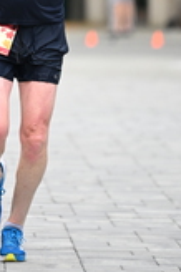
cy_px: -65
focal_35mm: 622
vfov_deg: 3.3
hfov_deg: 2.2
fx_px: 4700
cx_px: -14
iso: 800
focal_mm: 185
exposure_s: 1/2000
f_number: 2.8
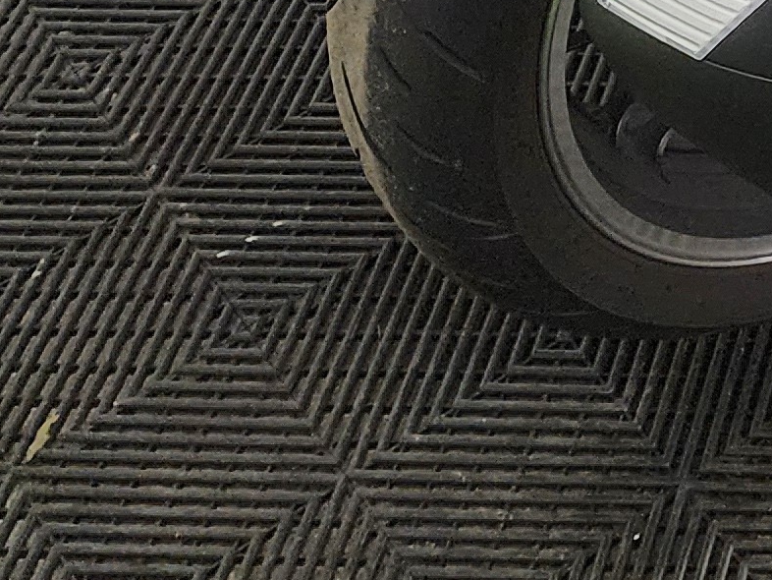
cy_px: -710
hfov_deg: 14.6
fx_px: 2610
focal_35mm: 117
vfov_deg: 11.1
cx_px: 1413
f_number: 1.8
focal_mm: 6.4
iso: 320
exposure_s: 1/120
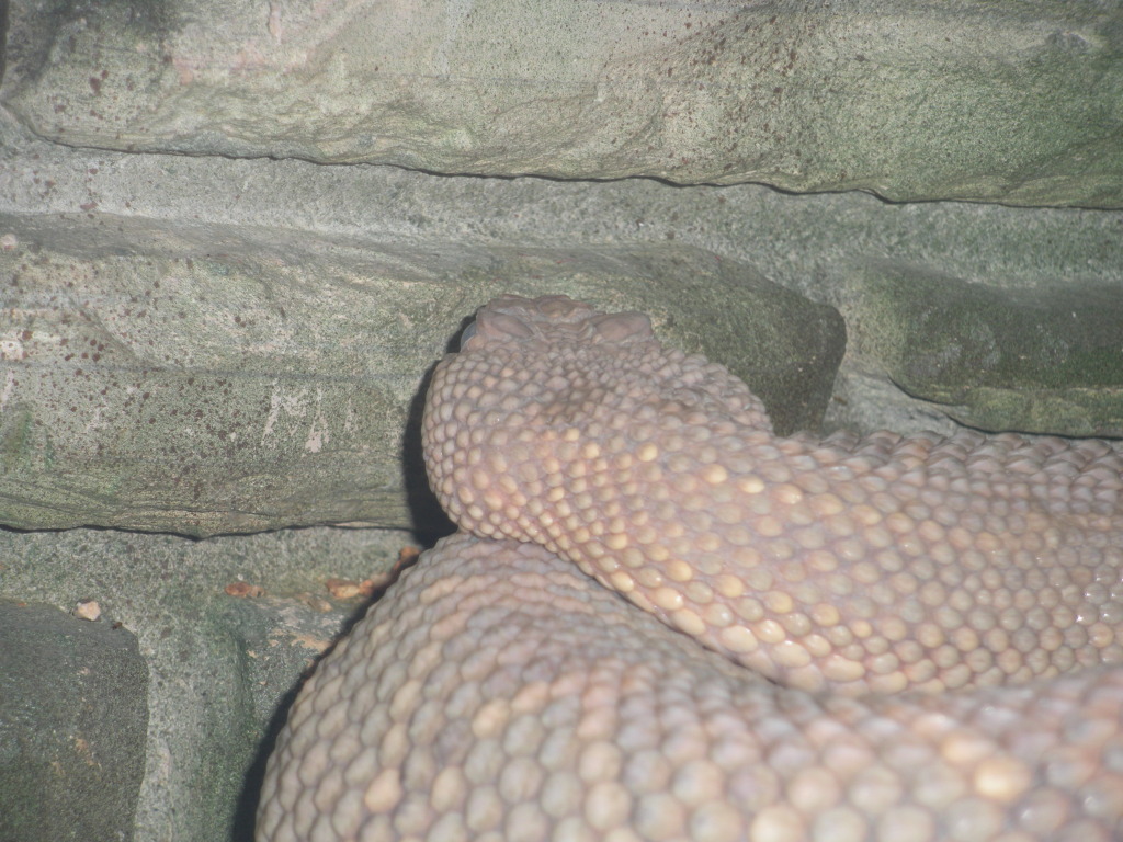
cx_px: 562
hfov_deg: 11.0
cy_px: 421
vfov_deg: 8.2
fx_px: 5839
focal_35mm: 180
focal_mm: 31.5
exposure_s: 1/125
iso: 64
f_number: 5.6
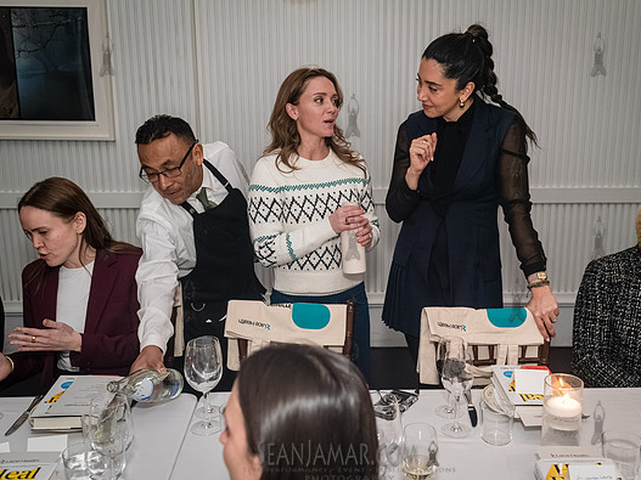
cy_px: 238
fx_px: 722
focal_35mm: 39
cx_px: 336
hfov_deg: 47.9
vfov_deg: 36.8
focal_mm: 35
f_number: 4.5
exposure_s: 1/320
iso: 6400
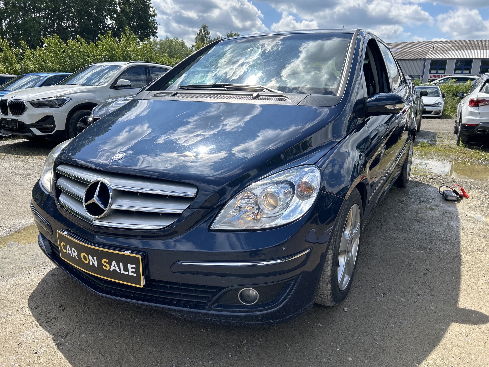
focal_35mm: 26
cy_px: 184
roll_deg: -0.5
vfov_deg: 53.1
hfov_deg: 67.3
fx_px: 367
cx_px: 244
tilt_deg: -13.2
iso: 50
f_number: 1.5
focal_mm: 5.7
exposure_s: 1/3356
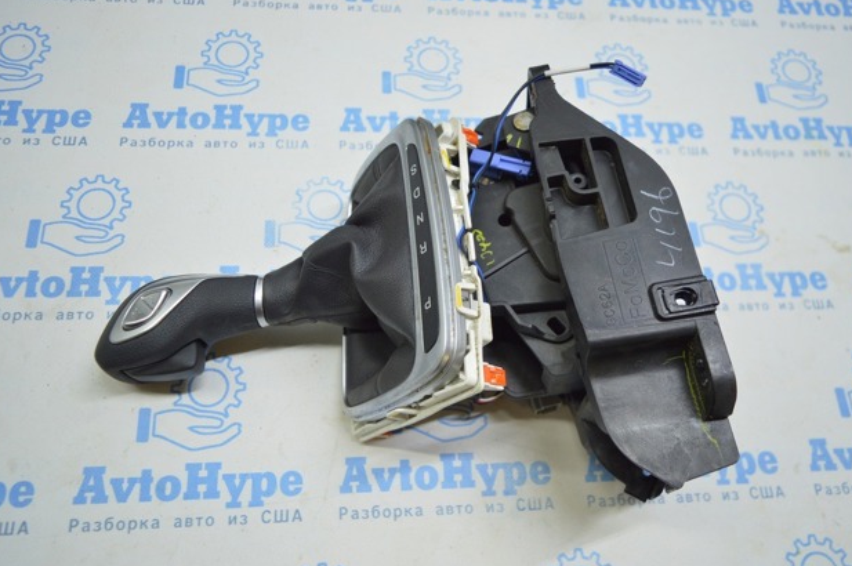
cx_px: 428
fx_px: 662
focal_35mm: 28
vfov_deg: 46.3
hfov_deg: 65.5
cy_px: 289
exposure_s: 1/60
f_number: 3.5
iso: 400
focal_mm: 18
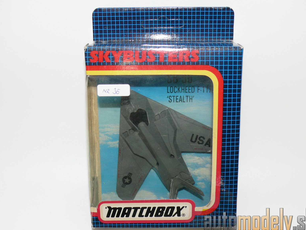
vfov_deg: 28.0
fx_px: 460
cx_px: 158
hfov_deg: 36.8
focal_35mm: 52
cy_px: 119
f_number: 4
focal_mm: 9.1
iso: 100
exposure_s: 1/30
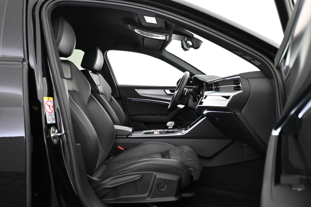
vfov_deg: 44.6
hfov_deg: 63.2
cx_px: 156
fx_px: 253
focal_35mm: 29
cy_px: 104
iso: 4000
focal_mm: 19.5
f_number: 3.8
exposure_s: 1/60
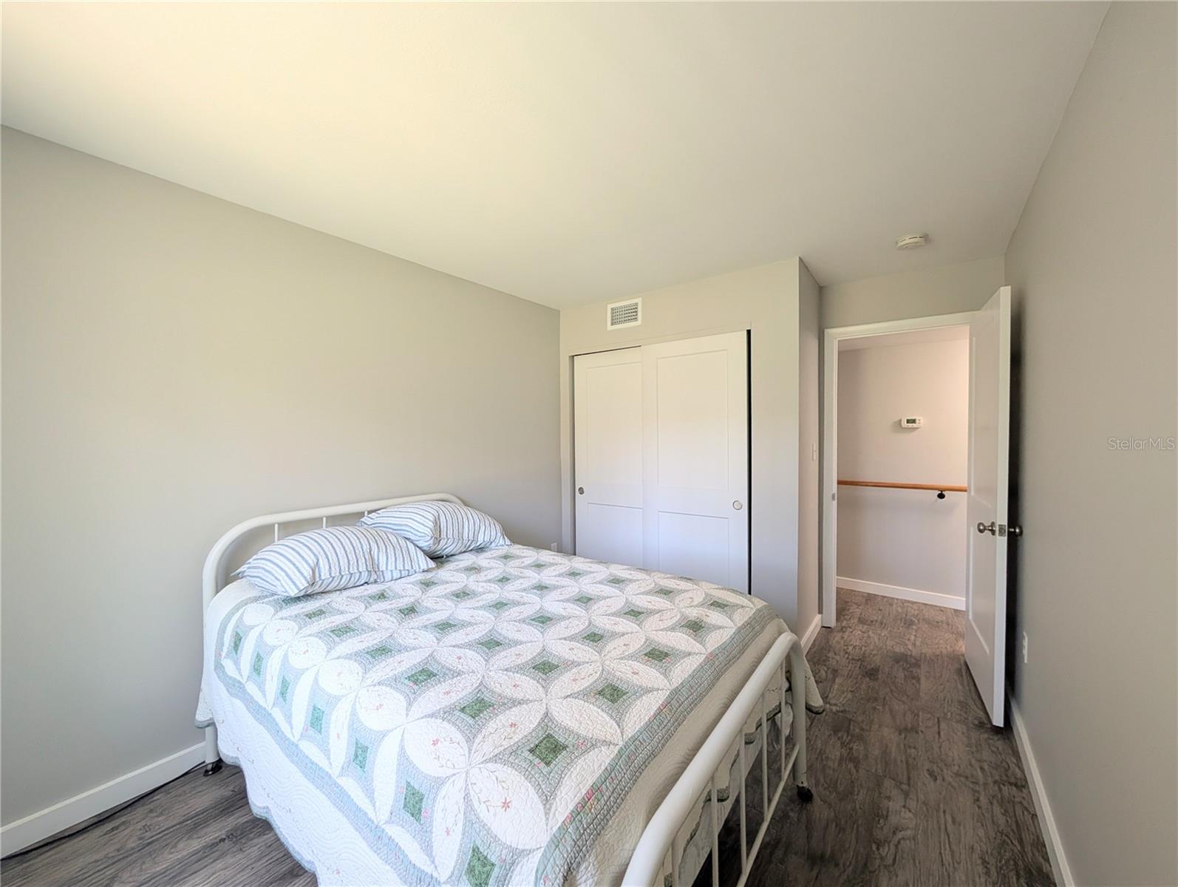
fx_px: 409
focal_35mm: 12
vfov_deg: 94.6
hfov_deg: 110.5
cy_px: 444
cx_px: 589
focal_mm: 2.02
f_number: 1.7
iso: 135
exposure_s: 1/96.2
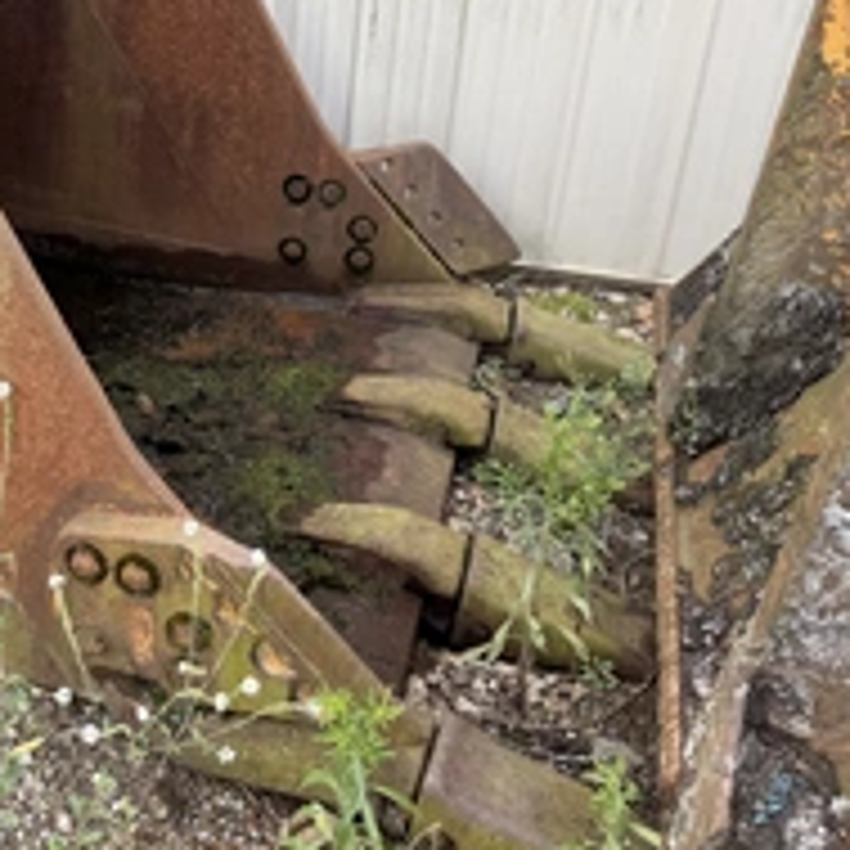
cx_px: 121
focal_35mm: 45
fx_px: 1250
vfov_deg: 37.3
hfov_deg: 35.8
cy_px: 319
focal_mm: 6.76
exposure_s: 1/979
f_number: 1.78
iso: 100
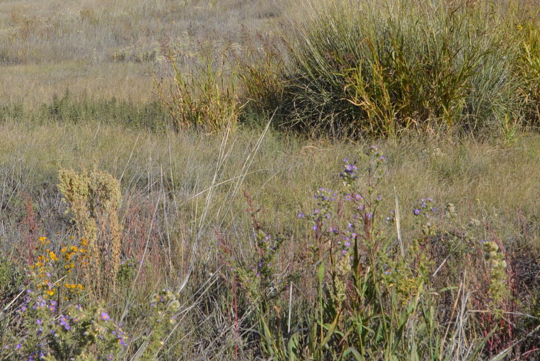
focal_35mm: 77
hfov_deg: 26.3
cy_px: 17
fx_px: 1155
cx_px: 218
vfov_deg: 17.4
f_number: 9
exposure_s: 1/320
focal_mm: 24
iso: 100
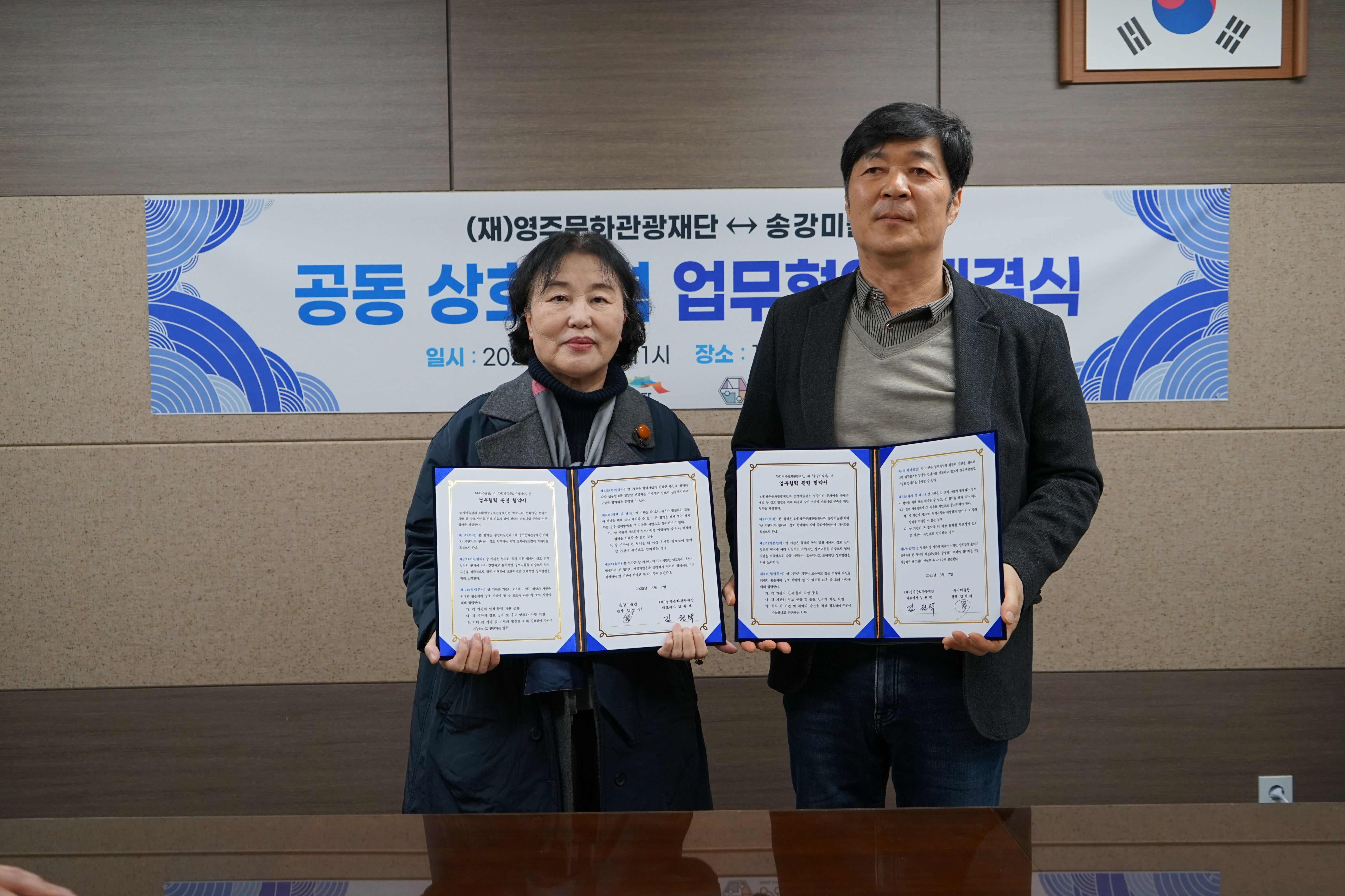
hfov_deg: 57.2
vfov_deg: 40.0
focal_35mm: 33
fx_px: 1233
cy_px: 448
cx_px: 672
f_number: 4
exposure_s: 1/160
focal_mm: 33
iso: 800
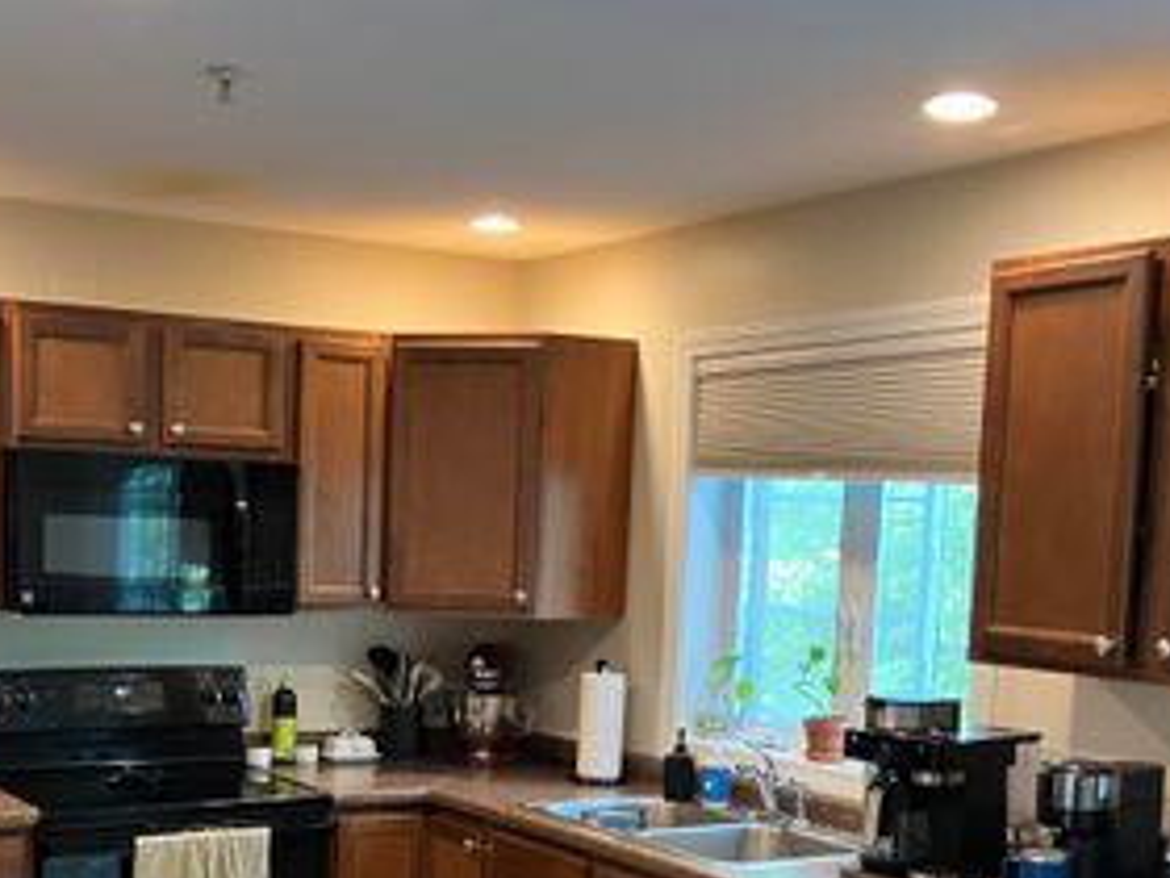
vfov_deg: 28.3
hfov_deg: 37.8
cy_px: 742
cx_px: 405
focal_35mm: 50
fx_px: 1690
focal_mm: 3.99
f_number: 1.8
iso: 250
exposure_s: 1/40
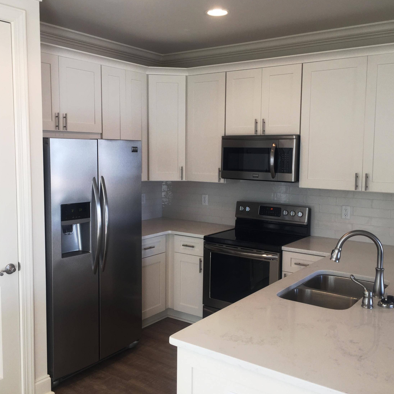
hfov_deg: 47.2
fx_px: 451
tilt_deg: -6.3
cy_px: 194
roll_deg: -0.8
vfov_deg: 47.2
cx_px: 192
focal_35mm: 35
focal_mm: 4.15
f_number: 2.2
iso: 32
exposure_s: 1/60
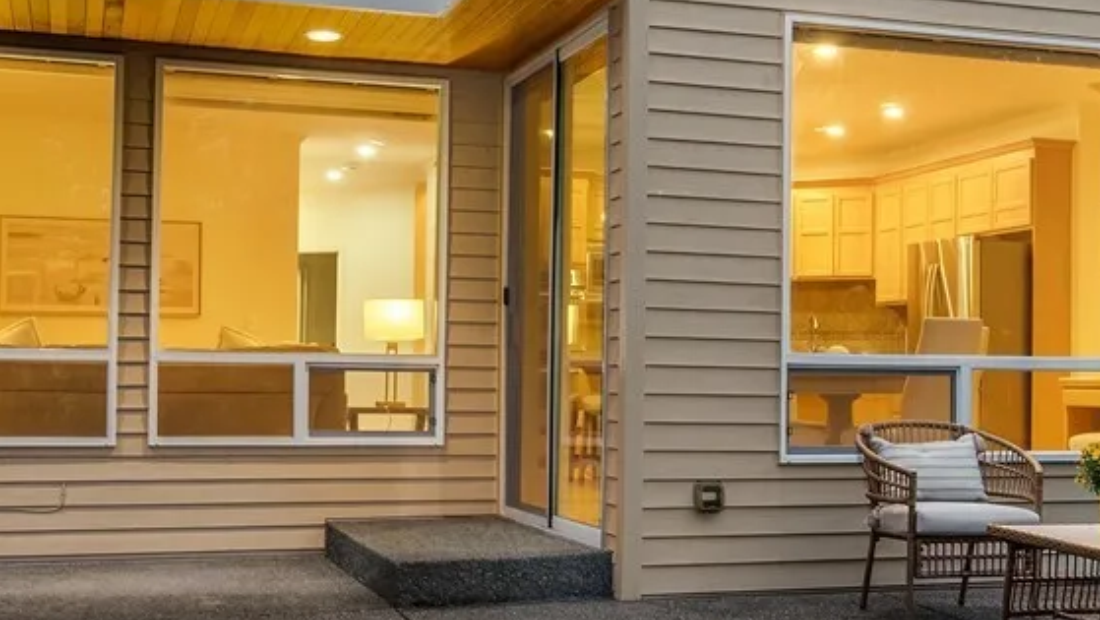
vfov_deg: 20.9
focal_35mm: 54
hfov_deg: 38.4
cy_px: -105
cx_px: 649
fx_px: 1576
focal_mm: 17
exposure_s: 1/1.67
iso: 320
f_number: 7.1
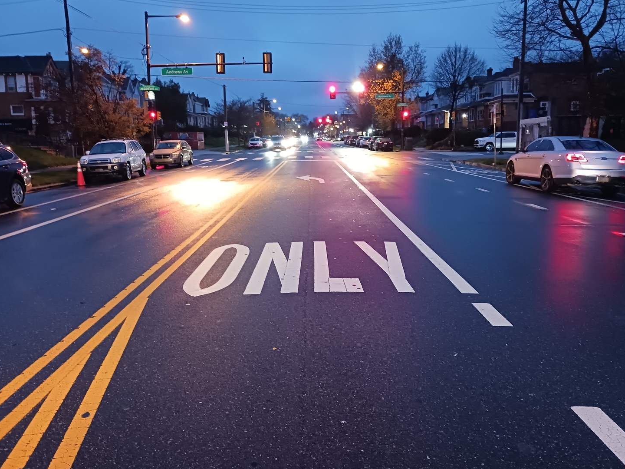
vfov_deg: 46.8
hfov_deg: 59.9
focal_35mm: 30
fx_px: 542
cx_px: 329
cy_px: 231
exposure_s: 1/15
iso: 800
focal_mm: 4
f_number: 1.8
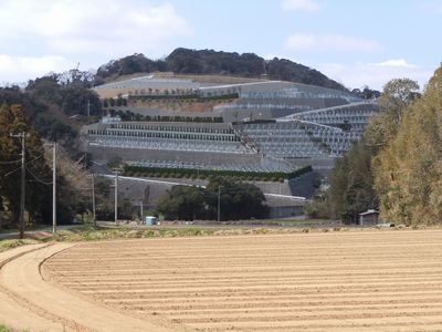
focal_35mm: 87
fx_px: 1111
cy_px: 166
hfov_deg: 22.5
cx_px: 221
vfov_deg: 17.0
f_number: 5.3
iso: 100
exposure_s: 1/320
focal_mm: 15.6
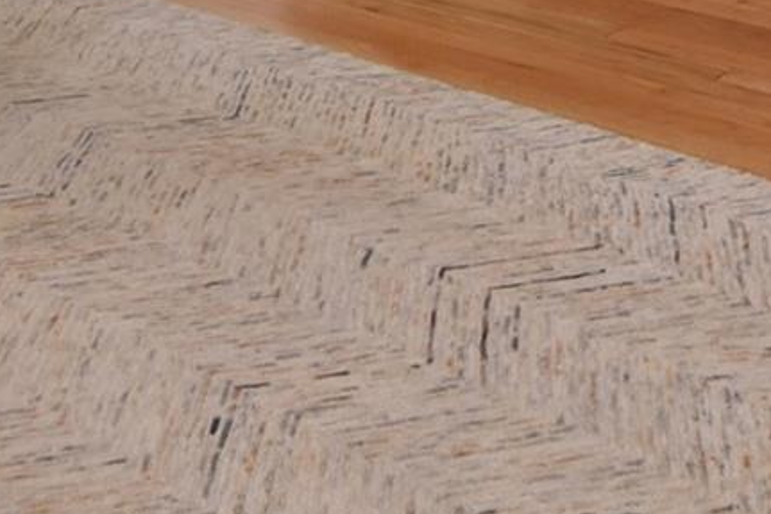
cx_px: 608
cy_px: -633
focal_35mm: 78
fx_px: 1678
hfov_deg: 25.5
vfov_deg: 13.7
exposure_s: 1/30
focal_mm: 11
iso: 640
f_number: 8
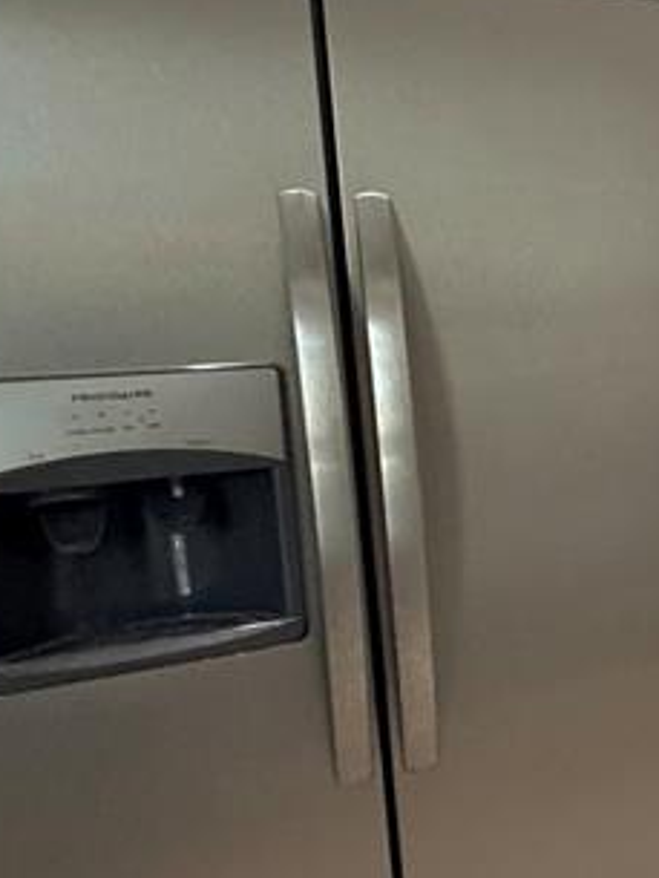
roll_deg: -0.5
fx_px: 1192
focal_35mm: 47
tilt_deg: -5.5
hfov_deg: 20.0
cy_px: 380
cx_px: 1246
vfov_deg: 40.3
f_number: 2.2
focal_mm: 2.22
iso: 250
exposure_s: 1/120
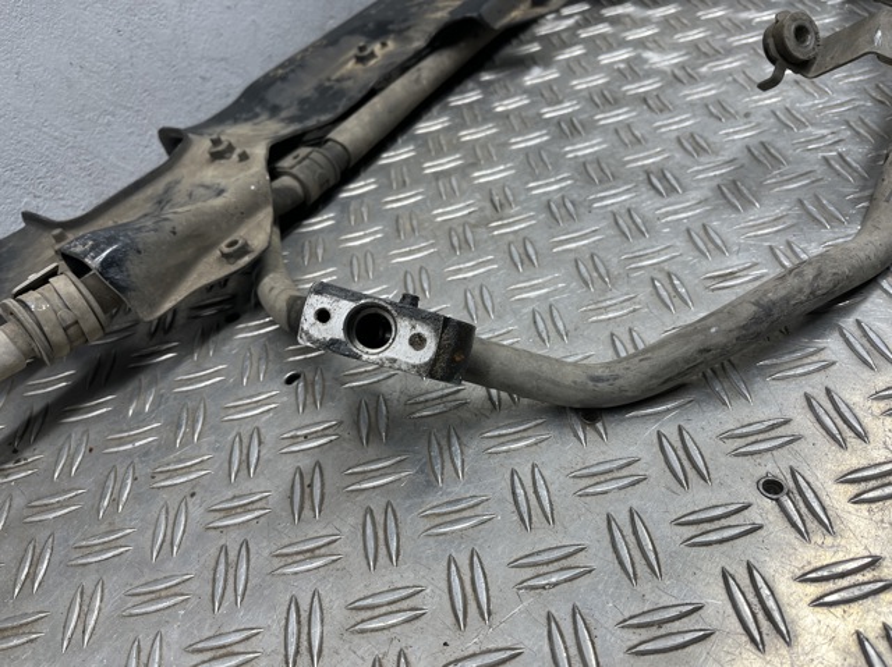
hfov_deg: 67.3
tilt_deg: -42.6
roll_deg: +17.6
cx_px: 446
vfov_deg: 53.0
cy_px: 334
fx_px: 669
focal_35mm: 26
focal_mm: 5.1
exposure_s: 1/111
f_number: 1.6
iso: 32
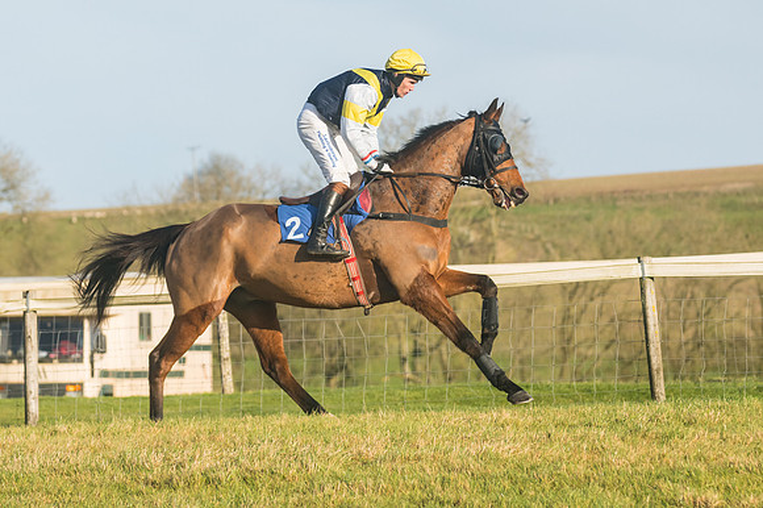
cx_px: 382
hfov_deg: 8.9
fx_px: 4914
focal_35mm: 232
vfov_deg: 5.9
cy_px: 254
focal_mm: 155
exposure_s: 1/5000
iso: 400
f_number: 5
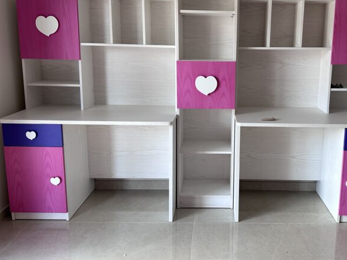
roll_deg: -0.8
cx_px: 217
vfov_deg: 42.7
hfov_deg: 54.7
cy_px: 101
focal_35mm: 33
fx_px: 331
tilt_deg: -11.6
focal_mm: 6.86
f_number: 1.78
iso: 200
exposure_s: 1/121
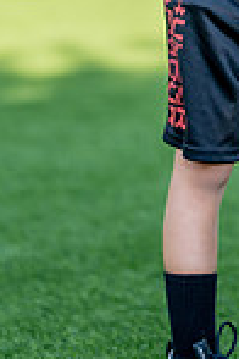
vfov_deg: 8.8
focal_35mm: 231
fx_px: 2300
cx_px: 244
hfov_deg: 5.9
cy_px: -62
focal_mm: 50
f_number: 1.2
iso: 100
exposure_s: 1/2000
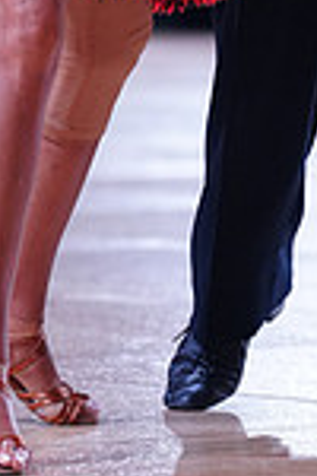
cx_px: 252
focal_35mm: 526
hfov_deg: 2.6
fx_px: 6947
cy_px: -168
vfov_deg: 3.9
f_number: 2.8
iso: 1250
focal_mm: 136
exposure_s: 1/640
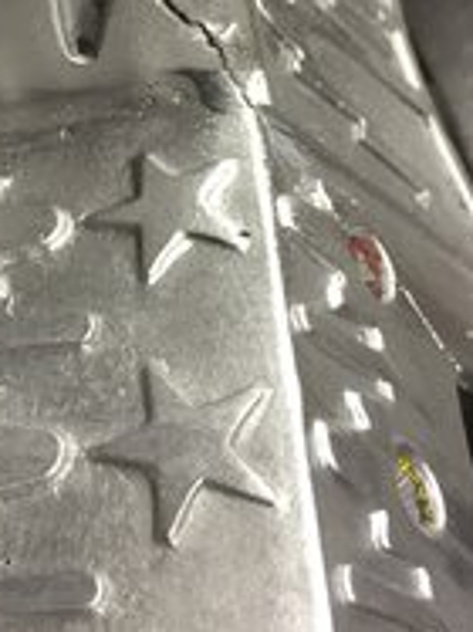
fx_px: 1131
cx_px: 24
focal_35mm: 62
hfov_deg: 22.9
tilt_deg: -45.8
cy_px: 132
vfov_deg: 30.5
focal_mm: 4.15
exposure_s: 1/30
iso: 100
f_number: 2.2
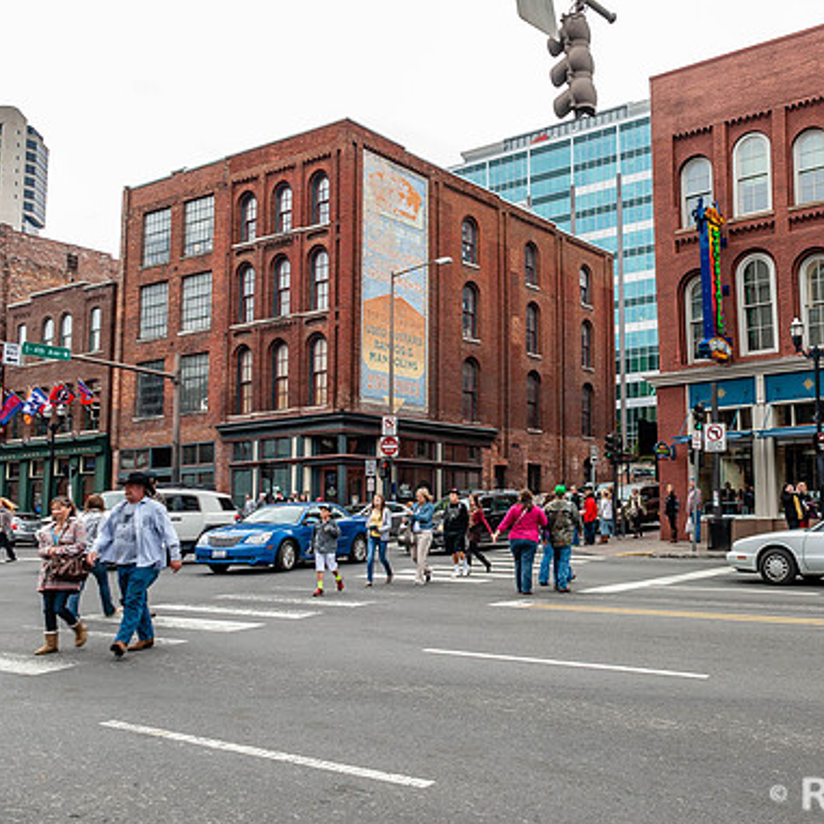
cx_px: 625
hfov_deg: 45.5
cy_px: 413
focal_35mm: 35
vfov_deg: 47.2
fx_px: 943
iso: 100
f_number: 4.5
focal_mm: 18
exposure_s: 1/80
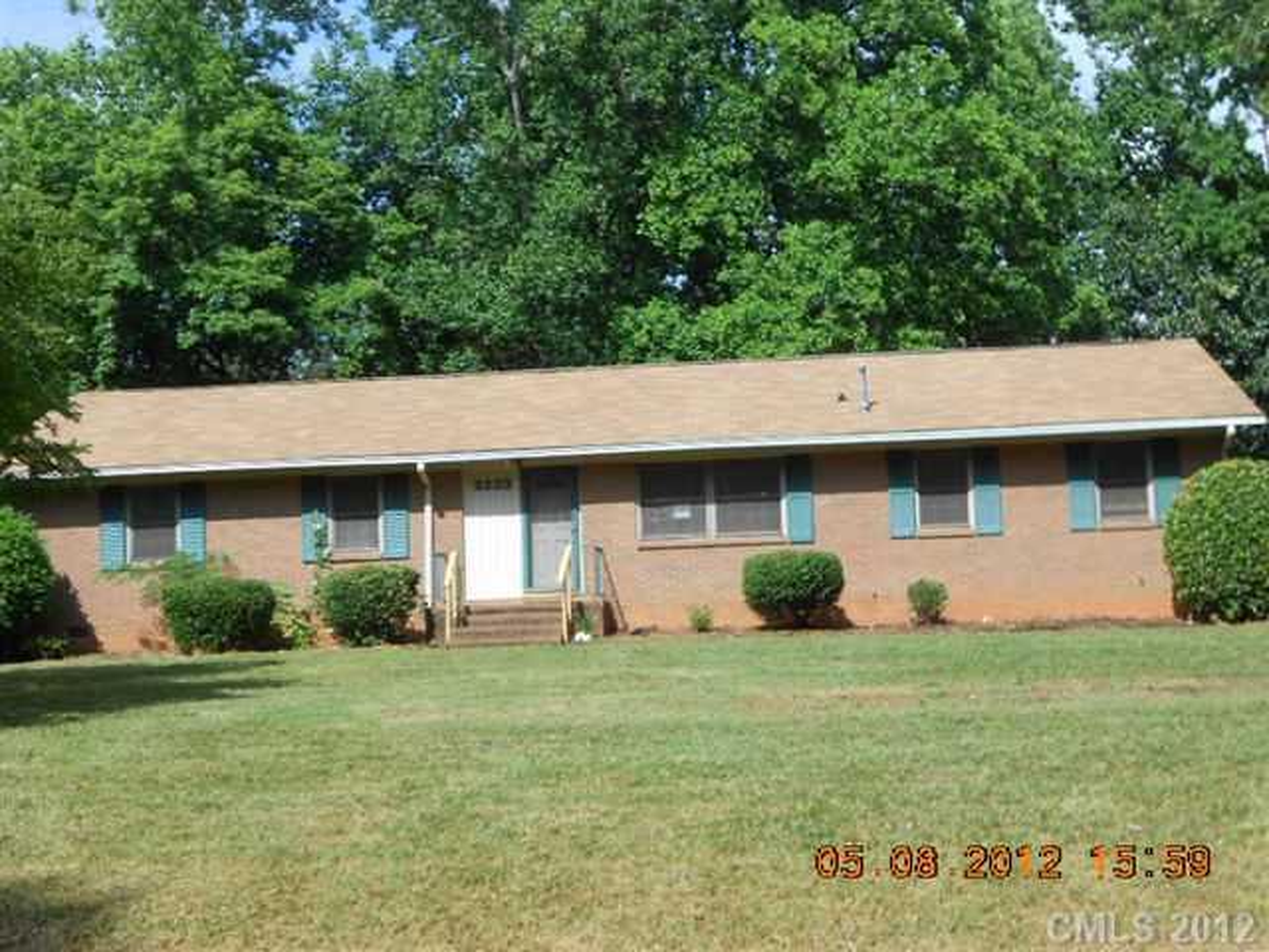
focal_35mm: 49
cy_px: 476
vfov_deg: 29.7
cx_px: 634
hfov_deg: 38.9
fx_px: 1796
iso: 80
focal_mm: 8.8
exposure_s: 1/500
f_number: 4.5
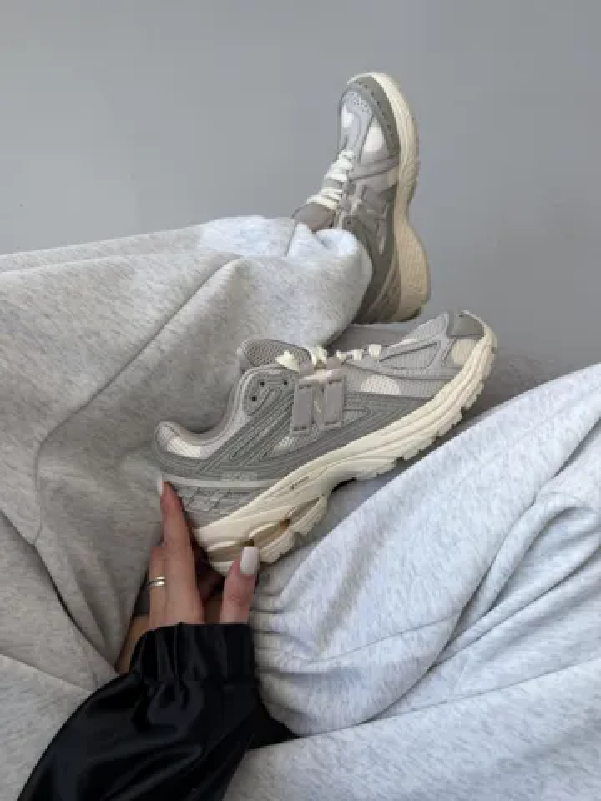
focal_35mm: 24
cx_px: 300
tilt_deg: -71.4
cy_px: 400
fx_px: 556
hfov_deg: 56.8
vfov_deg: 71.6
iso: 64
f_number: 1.78
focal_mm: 6.76
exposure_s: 1/136
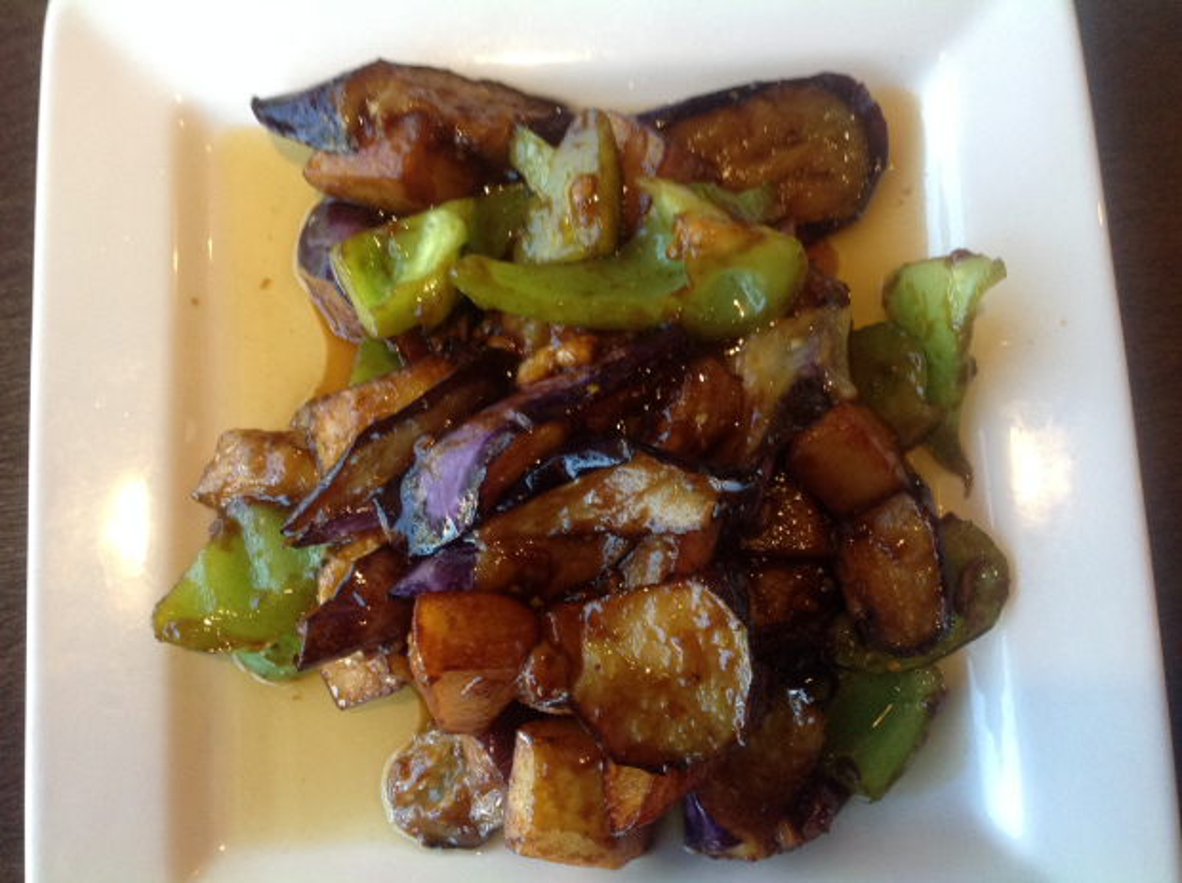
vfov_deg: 40.6
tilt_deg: -82.3
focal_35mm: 35
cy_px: 442
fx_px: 1193
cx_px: 591
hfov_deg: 52.7
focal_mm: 4.28
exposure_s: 1/15
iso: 200
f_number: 2.4
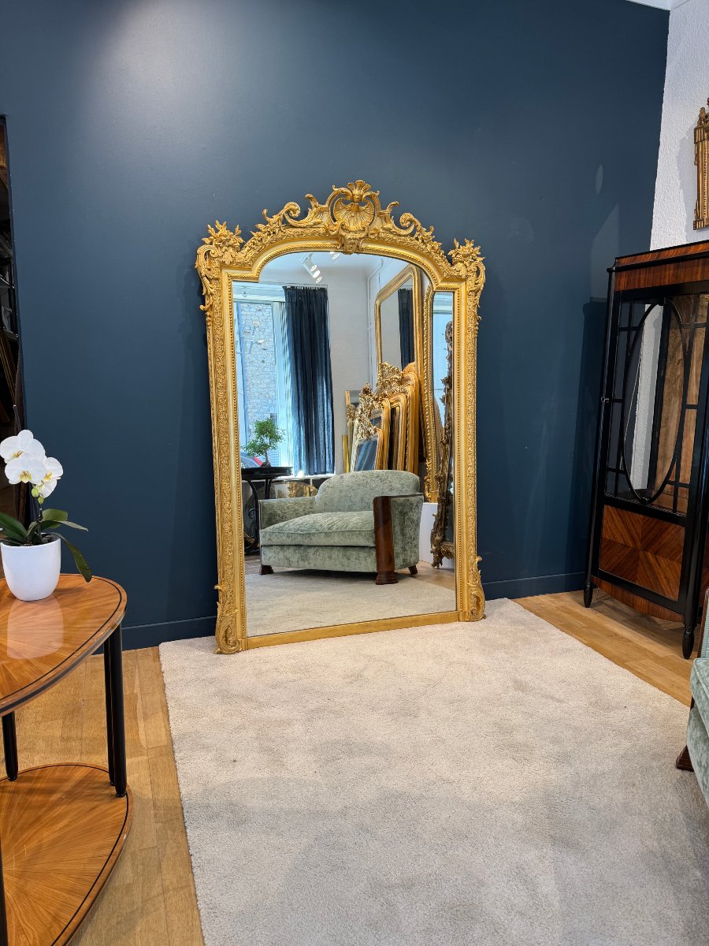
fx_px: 655
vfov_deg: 71.6
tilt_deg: -9.4
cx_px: 354
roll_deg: -1.2
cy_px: 473
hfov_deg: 56.8
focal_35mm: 24
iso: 64
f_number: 1.78
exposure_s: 1/160
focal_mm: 6.76
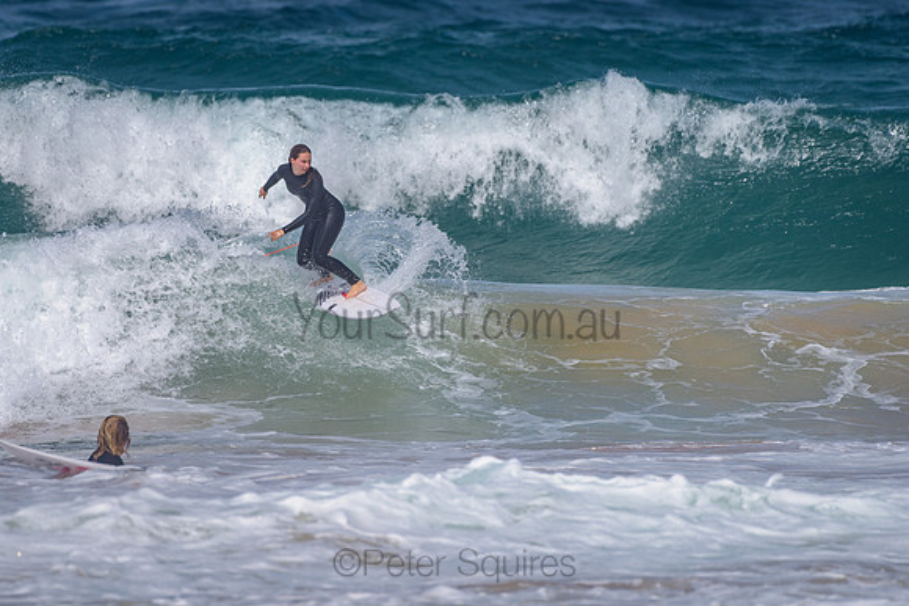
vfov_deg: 2.2
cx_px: 372
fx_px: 15490
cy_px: 260
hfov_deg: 3.4
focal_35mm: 613
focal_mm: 500
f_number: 5.6
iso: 90
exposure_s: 1/2000
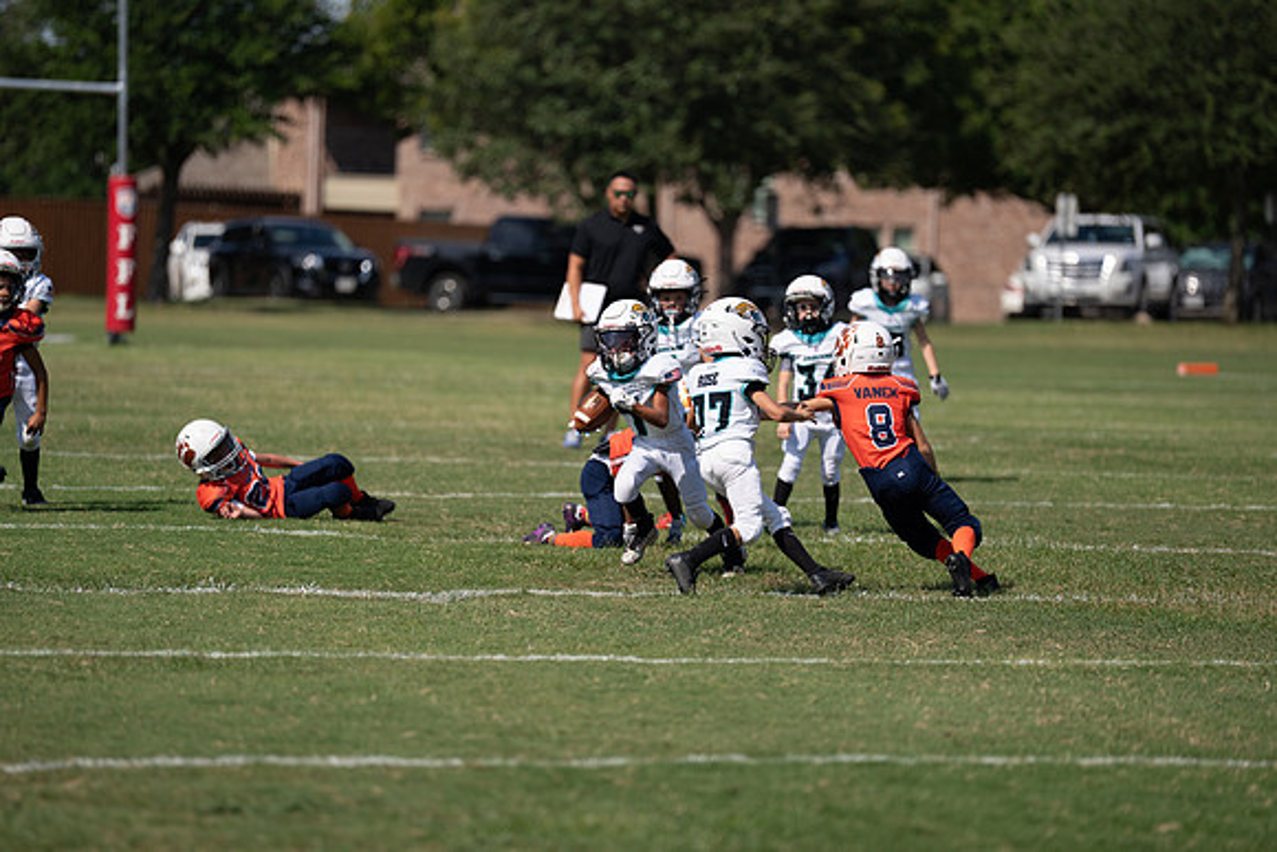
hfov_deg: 10.3
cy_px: 426
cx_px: 638
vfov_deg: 6.9
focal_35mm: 200
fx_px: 7096
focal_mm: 200
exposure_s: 1/5000
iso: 200
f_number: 2.8
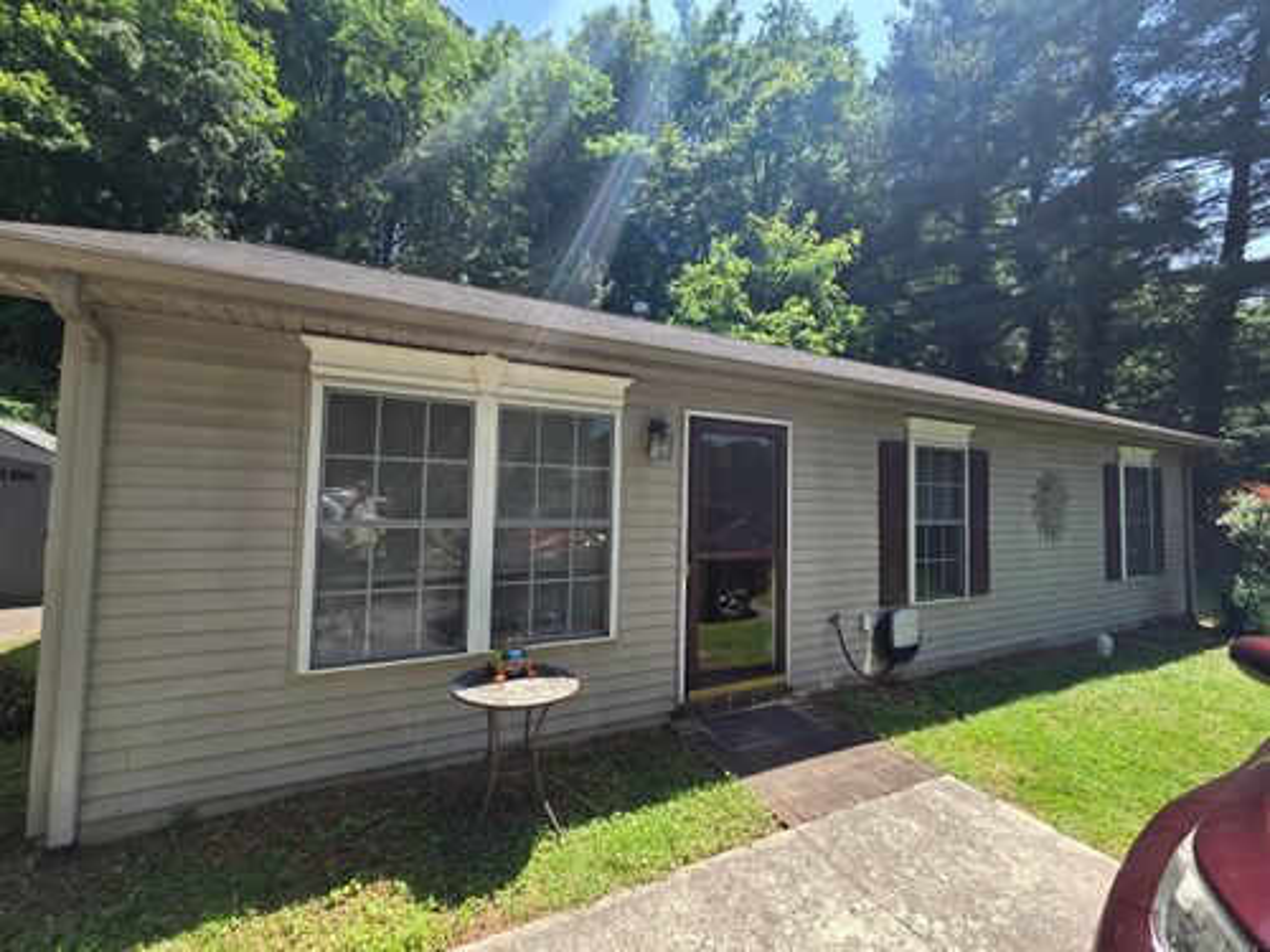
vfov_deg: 89.9
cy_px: 476
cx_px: 635
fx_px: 477
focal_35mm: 13
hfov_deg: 106.2
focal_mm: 2.2
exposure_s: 1/740
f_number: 2.2
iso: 50
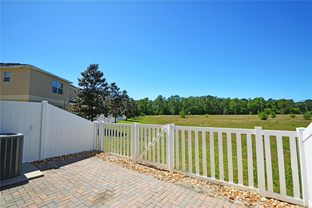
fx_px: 130
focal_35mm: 15
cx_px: 156
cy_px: 104
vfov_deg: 77.3
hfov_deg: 100.4
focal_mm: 10
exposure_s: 1/250
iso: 125
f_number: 8
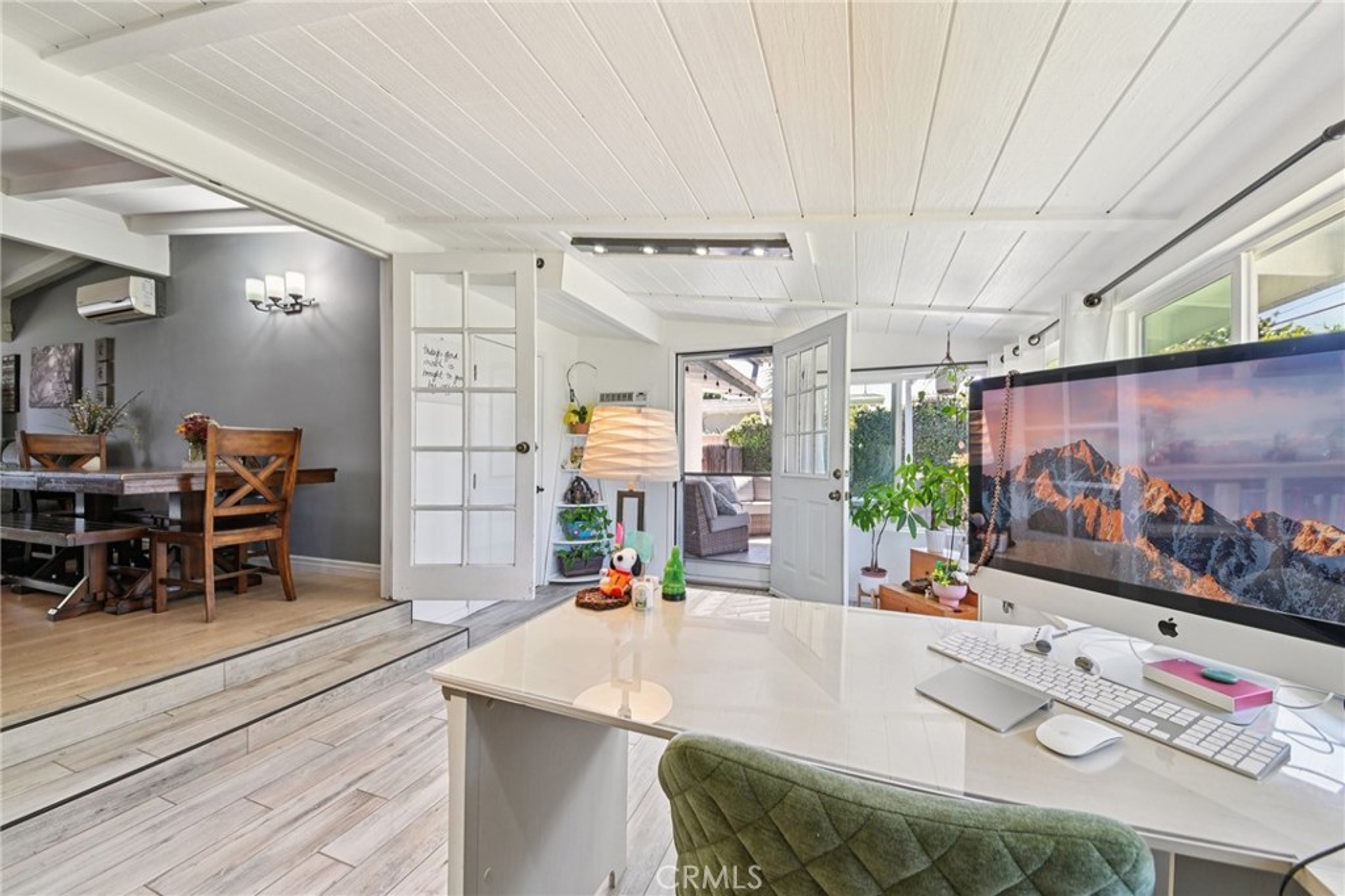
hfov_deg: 108.3
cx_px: 672
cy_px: 448
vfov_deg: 85.4
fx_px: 486
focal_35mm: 13
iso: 250
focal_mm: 13
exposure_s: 1/6
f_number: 8
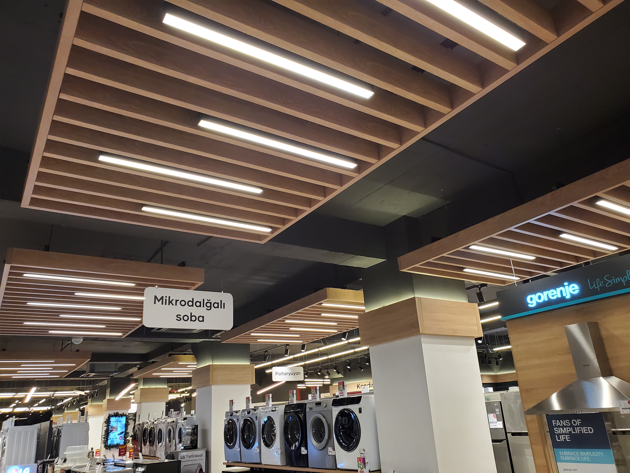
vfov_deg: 53.1
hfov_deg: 67.3
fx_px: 473
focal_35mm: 26
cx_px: 315
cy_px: 236
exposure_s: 1/100
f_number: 2.4
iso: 320
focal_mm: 4.3
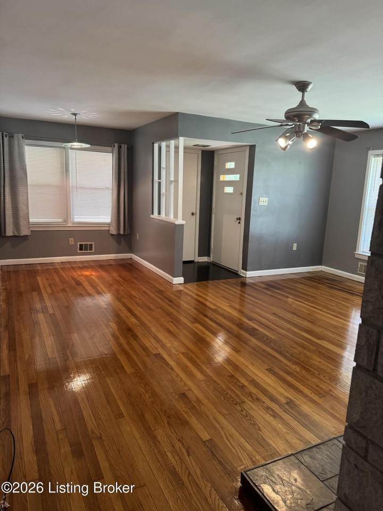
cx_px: 192
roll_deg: -2.9
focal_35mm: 24
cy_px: 256
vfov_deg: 71.6
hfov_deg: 56.8
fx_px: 354
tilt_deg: -14.5
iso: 200
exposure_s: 1/60
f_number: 1.78
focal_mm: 6.76
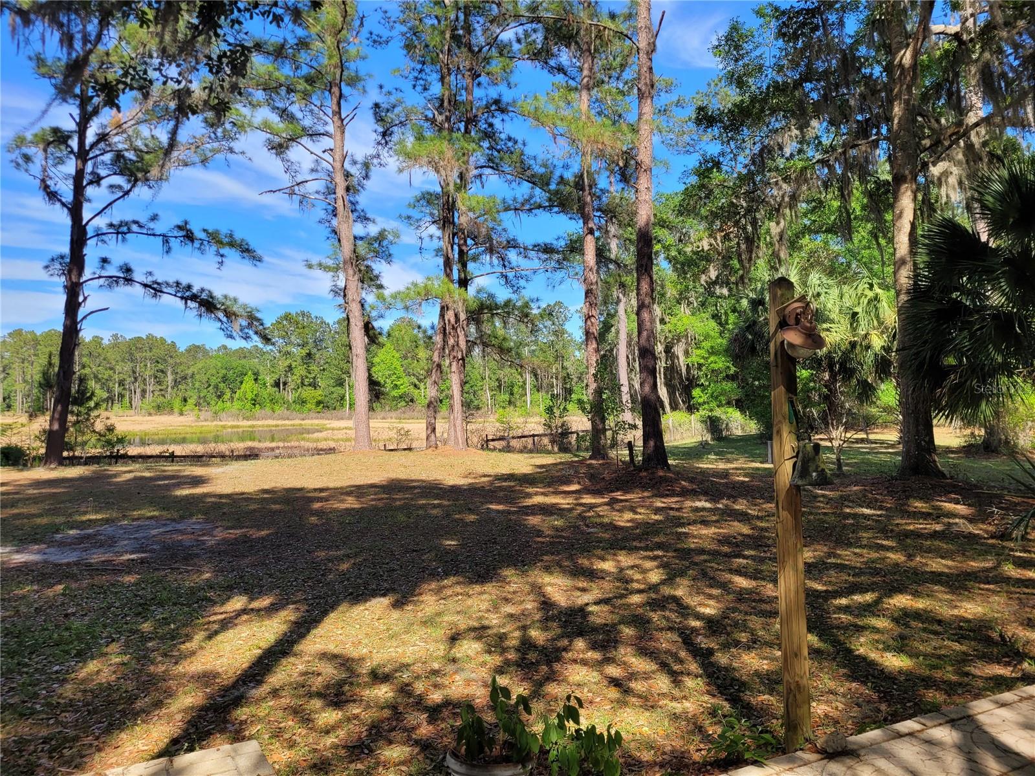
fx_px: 777
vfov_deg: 53.1
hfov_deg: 67.3
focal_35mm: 26
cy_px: 388
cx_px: 518
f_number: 1.8
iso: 40
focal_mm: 5.4
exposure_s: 1/1225
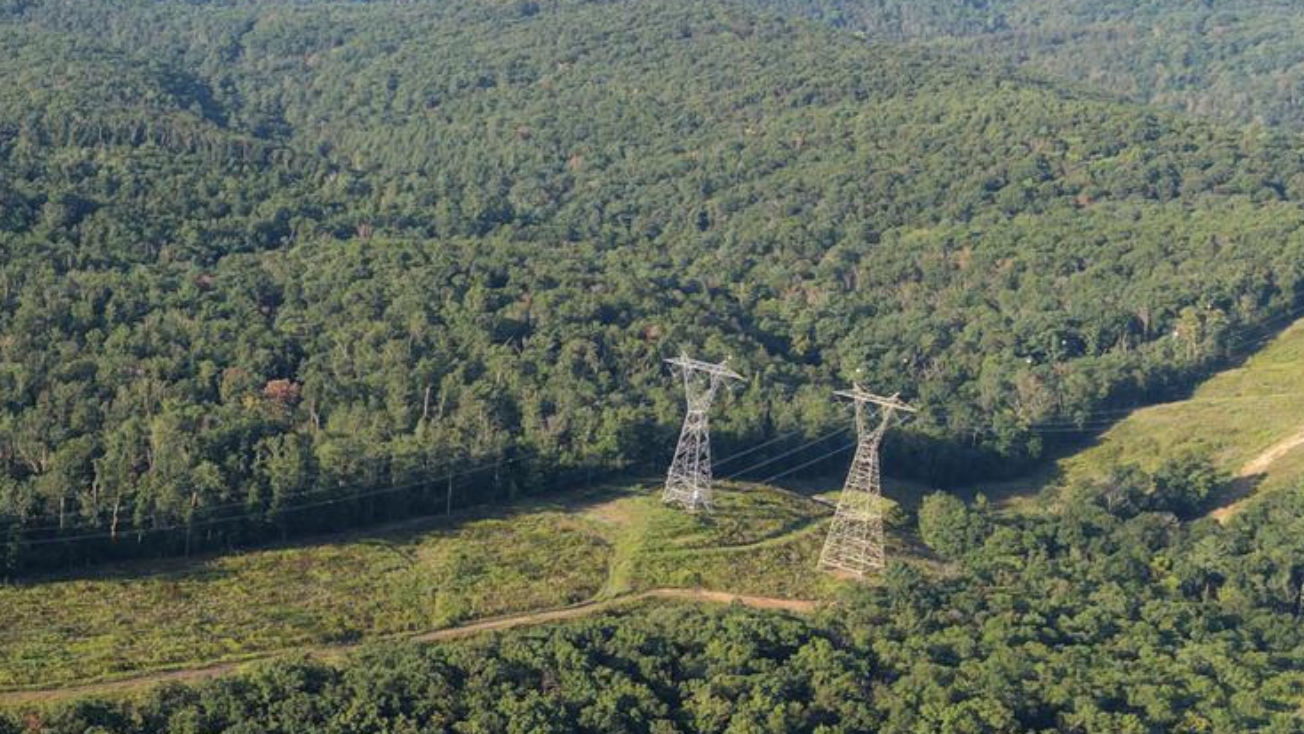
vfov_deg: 16.5
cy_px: 487
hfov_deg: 26.2
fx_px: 2524
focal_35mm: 73
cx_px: -208
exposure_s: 1/1000
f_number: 1.8
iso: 100
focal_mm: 8.67
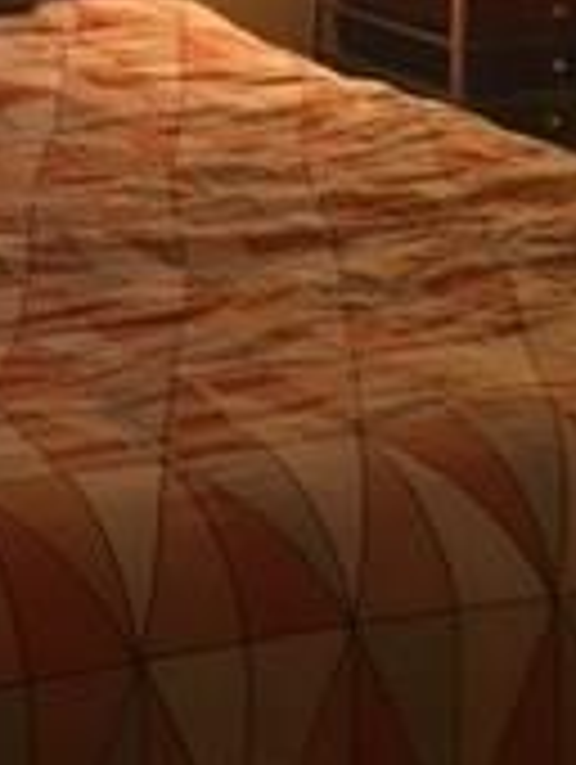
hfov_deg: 12.8
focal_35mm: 109
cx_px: -310
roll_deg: +3.1
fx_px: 2412
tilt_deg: -11.8
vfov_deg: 17.6
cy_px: -14
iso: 125
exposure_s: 1/30
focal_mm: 4.15
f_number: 2.2
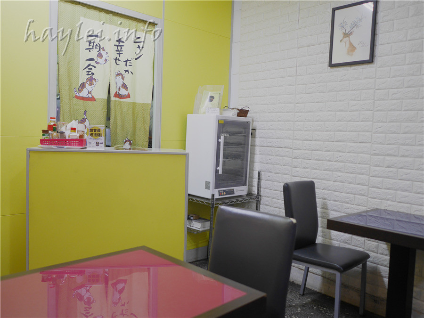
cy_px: 159
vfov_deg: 46.8
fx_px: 367
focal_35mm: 30
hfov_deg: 60.0
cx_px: 212
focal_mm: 15
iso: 200
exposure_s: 1/80
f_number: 1.7
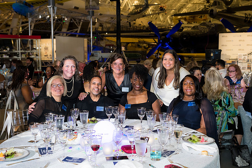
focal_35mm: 45
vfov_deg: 29.9
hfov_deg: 43.6
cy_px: 84
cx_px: 124
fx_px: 315
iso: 2200
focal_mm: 44
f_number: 4
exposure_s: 1/125
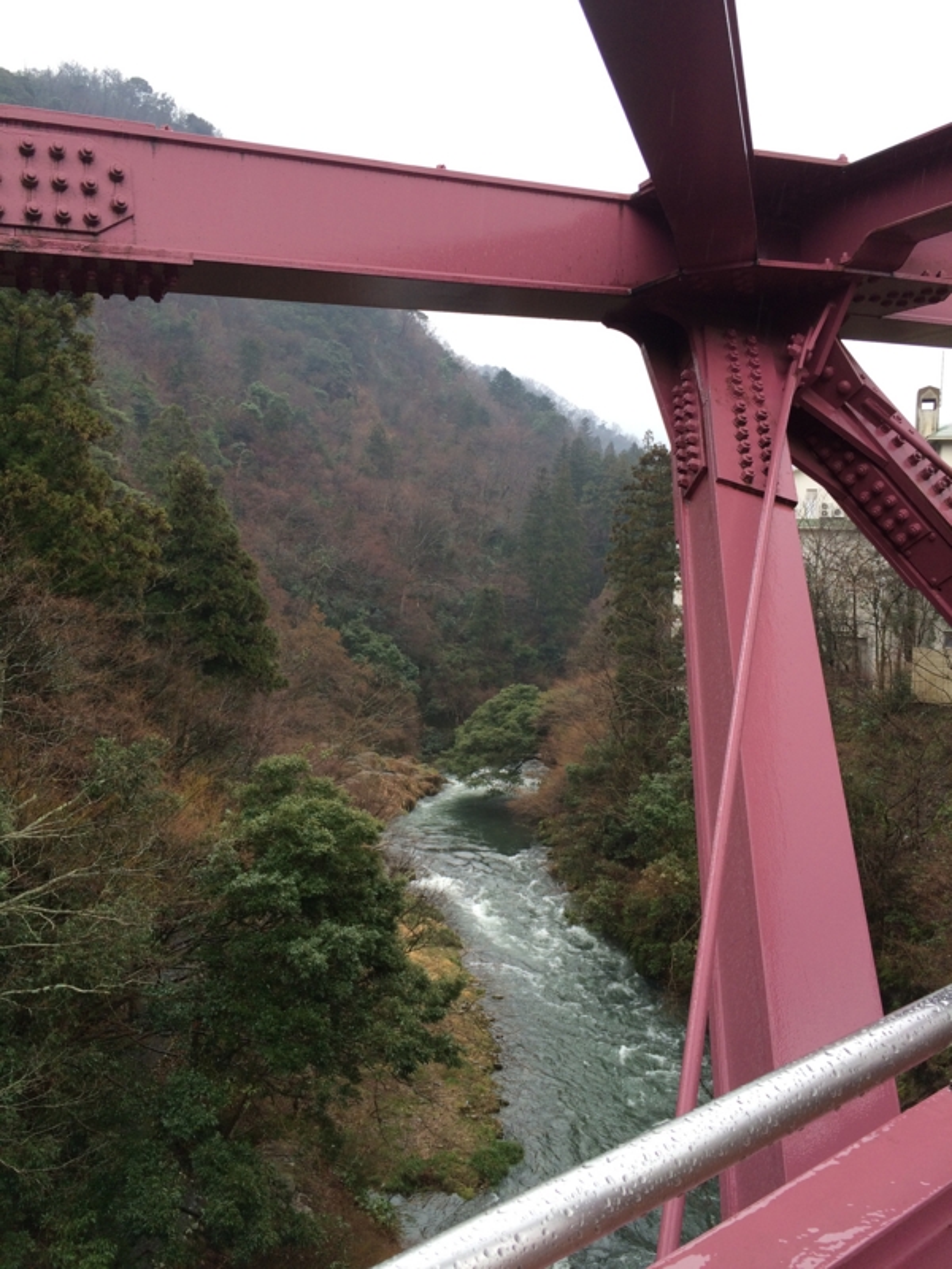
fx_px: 1063
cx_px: 476
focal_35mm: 29
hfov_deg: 48.2
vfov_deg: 61.7
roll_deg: -1.8
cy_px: 634
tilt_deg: -1.9
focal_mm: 4.15
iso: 40
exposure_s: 1/120
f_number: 2.2
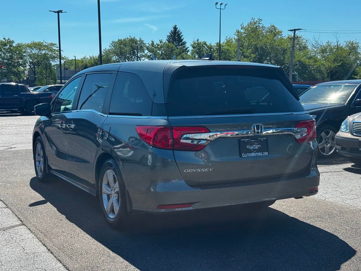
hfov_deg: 39.7
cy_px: 136
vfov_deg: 30.3
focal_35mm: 48
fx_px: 501
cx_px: 180
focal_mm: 6.76
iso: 64
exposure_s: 1/2717
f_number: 1.78
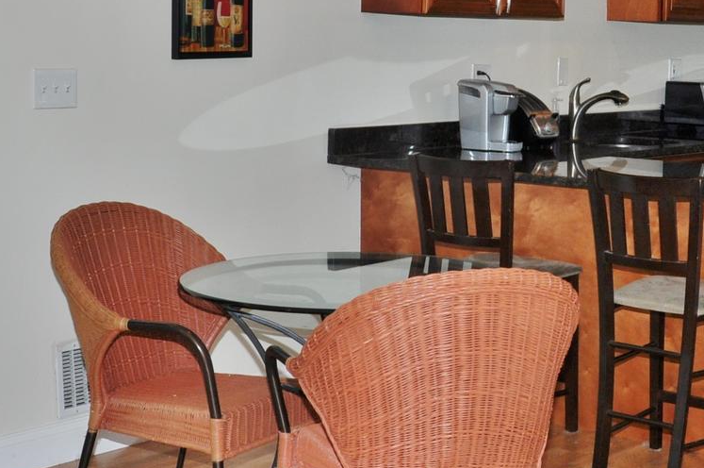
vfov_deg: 18.4
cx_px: 508
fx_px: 1445
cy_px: 214
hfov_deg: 27.1
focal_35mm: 74
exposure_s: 1/60
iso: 200
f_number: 9
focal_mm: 18
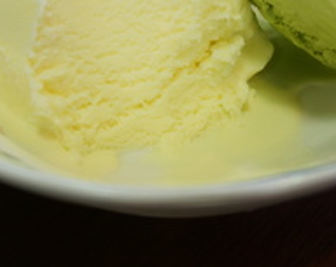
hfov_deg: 21.7
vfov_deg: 16.9
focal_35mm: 88
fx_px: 874
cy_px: -22
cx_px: 215
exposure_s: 1/60
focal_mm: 20
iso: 320
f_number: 4
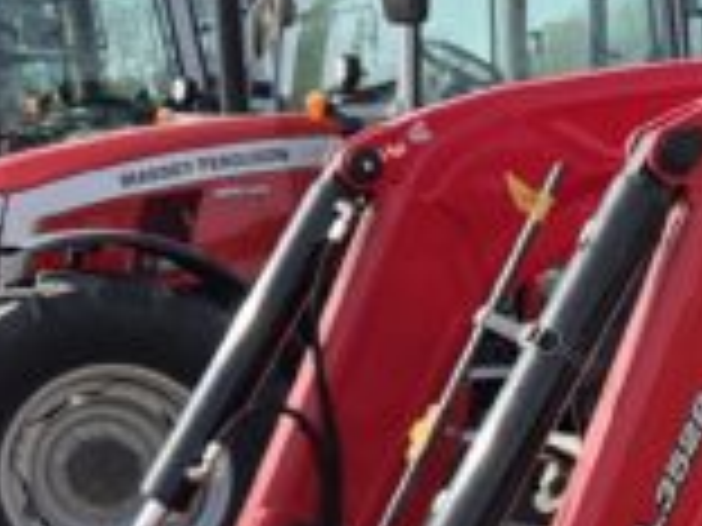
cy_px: 656
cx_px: 958
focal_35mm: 113
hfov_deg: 16.3
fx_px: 2292
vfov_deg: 12.7
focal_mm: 5.4
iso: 80
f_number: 1.8
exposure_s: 1/2945
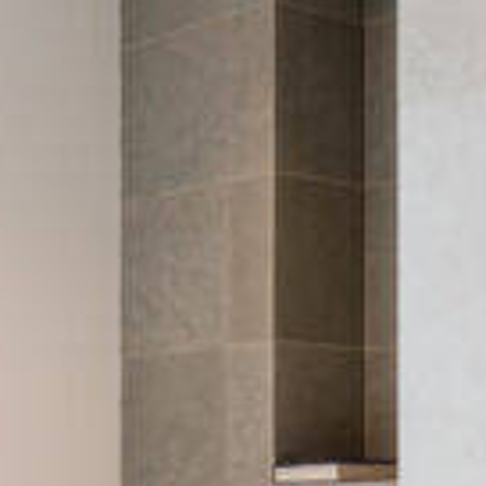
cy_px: 554
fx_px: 1858
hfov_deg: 14.9
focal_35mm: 117
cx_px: 175
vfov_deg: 14.5
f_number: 11
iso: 100
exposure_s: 1/4
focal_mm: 18
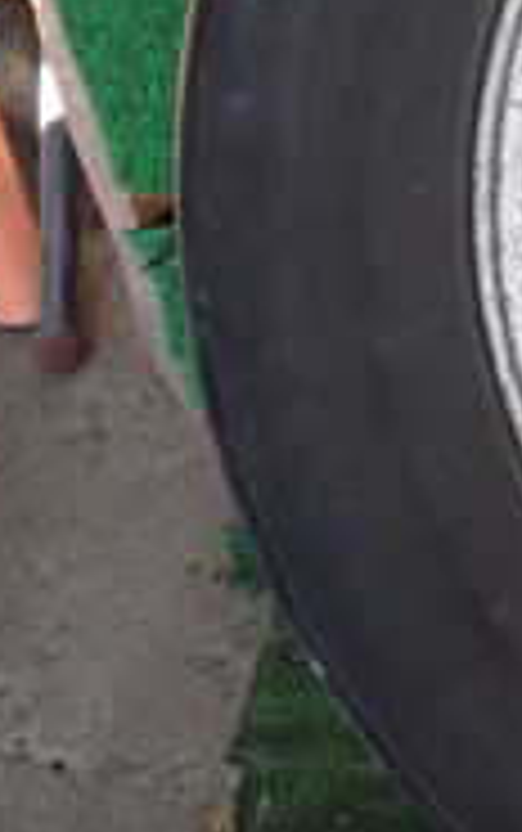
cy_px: 162
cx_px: 1102
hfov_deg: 11.3
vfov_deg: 20.0
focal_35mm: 103
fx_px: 2339
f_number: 2.3
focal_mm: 5.4
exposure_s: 1/125
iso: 250
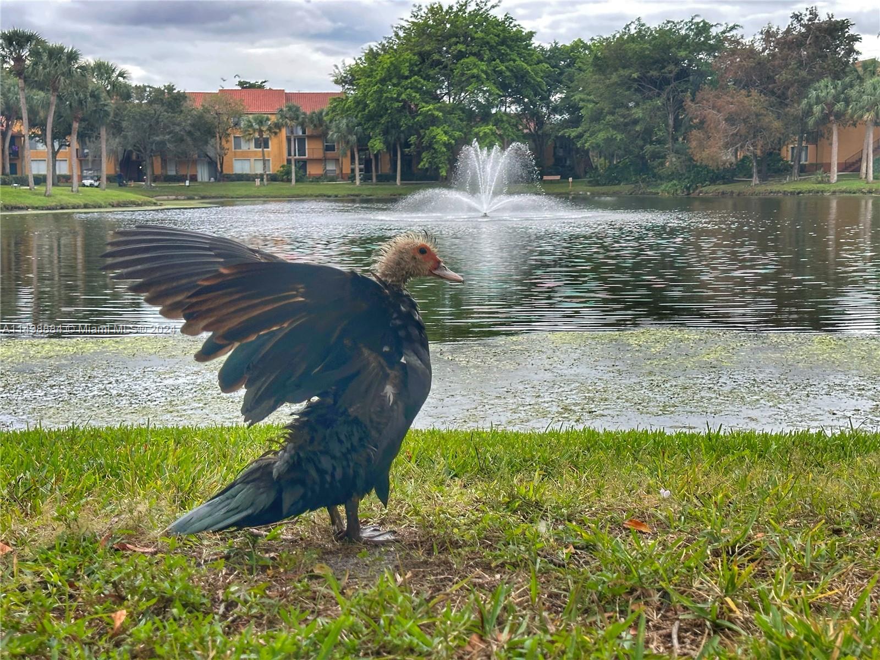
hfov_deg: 39.7
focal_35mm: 48
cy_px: 330
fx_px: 1220
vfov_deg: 30.3
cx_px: 440
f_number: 1.78
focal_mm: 6.86
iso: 64
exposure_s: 1/306
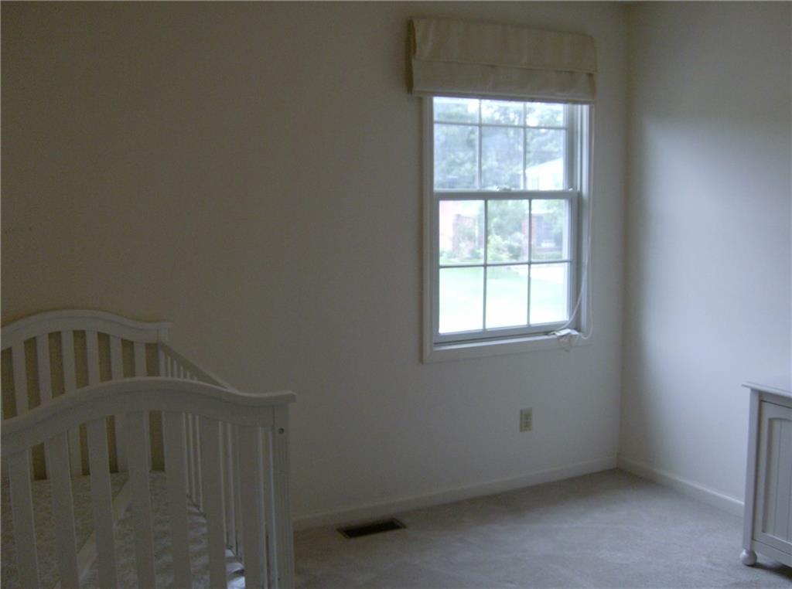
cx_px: 396
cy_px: 294
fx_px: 821
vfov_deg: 39.5
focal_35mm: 36
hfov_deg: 51.5
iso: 158
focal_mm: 6
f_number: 2.8
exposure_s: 1/64
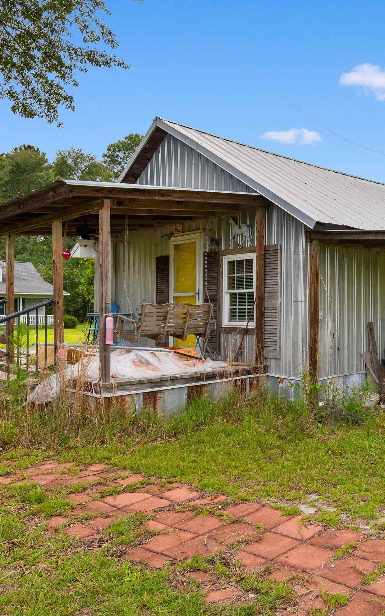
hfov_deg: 39.4
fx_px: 504
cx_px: 333
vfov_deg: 62.9
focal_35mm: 30
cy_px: 308
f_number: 7.1
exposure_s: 1/200
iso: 100
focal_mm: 13
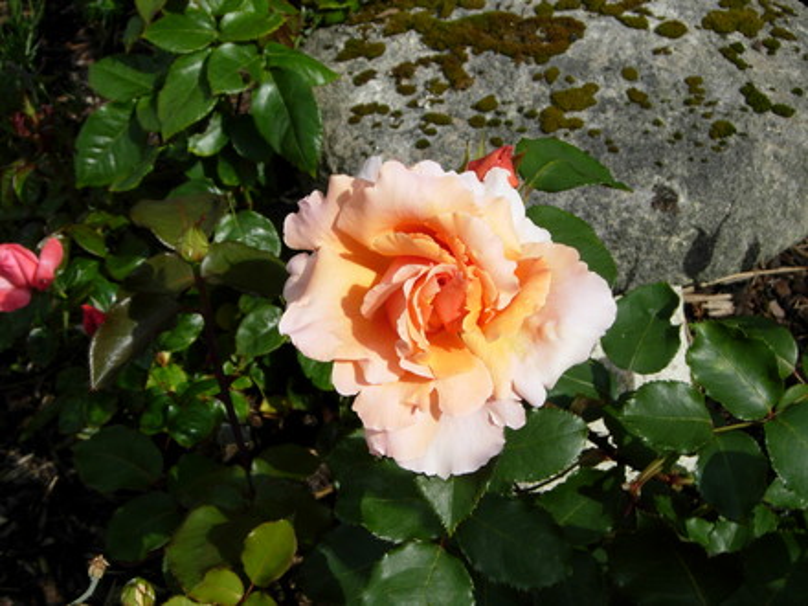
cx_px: 404
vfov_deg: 23.7
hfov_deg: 31.2
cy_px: 303
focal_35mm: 62
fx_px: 1447
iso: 50
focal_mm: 12.9
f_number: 6.1
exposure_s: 1/470
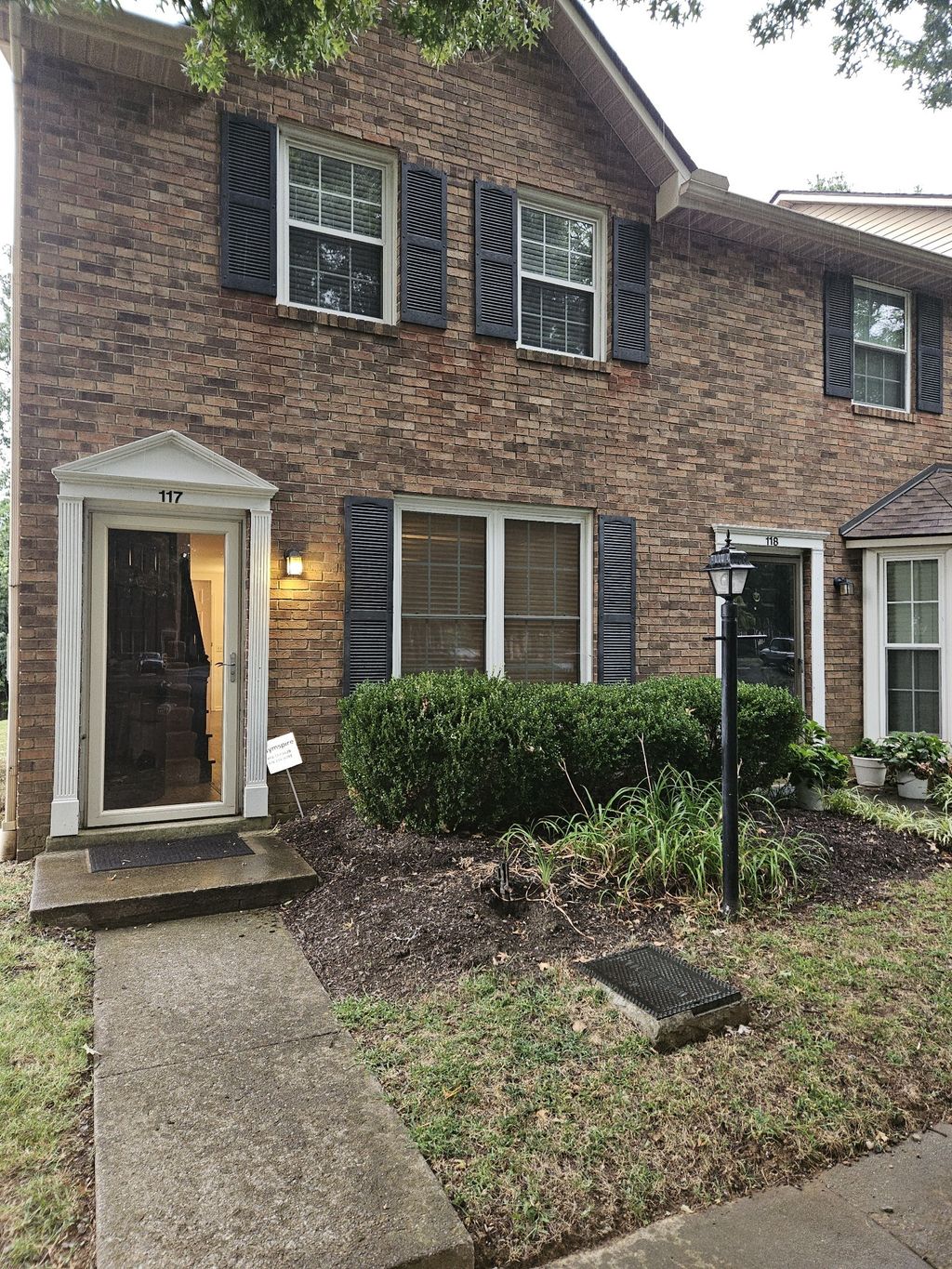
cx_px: 476
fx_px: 843
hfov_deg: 58.9
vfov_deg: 73.9
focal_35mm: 23
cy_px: 634
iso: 100
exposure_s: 1/30
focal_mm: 5.4
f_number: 1.8
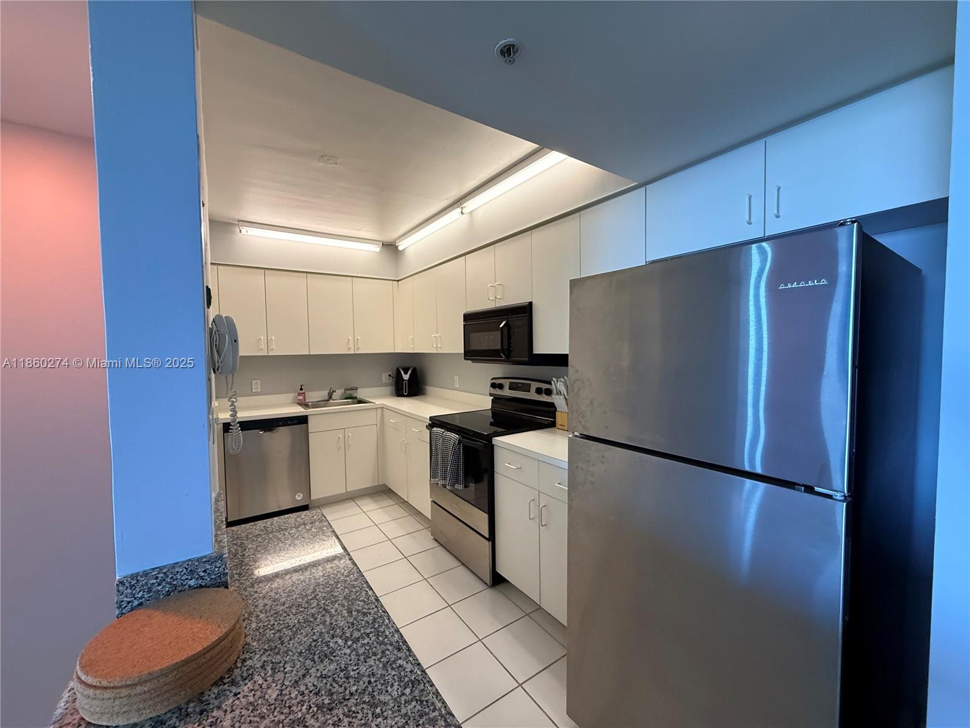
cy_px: 364
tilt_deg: -2.2
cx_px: 485
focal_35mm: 14
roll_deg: -0.6
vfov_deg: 85.7
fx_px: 392
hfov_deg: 102.1
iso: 400
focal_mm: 2.22
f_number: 2.2
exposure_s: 1/120
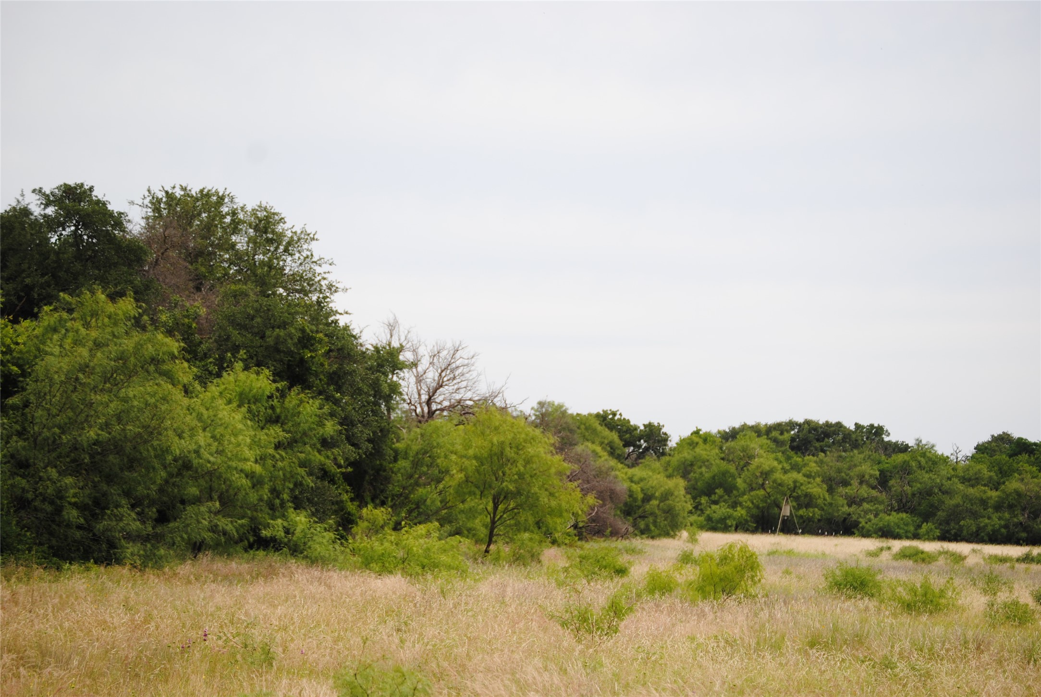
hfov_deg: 17.5
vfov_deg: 11.7
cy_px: 348
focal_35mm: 117
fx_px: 3387
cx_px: 520
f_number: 5.6
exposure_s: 1/500
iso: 100
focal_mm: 78
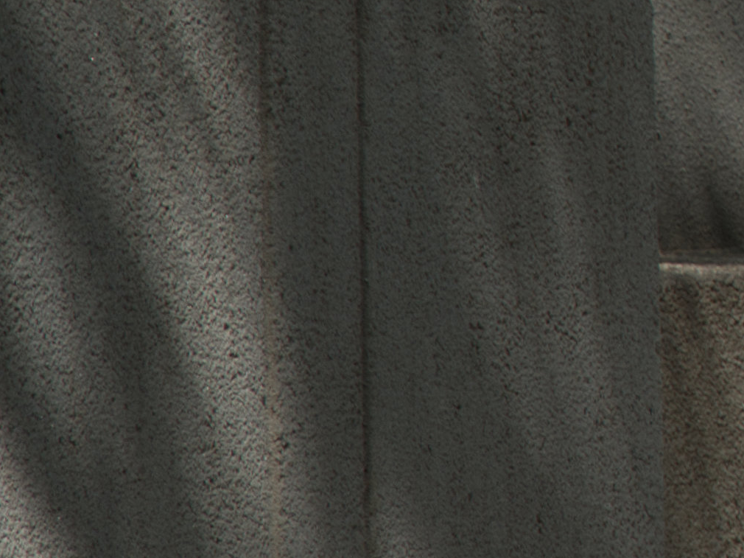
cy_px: -606
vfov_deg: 1.4
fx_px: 22584
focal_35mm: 1051
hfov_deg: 1.9
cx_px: 2286
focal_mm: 157
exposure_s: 1/320
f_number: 5.6
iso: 125
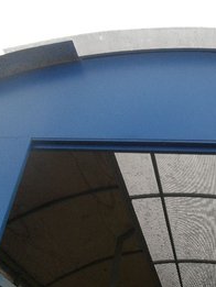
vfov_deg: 40.4
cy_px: 144
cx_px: 166
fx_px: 391
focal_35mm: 47
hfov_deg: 30.3
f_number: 3.2
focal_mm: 6.3
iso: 100
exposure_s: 1/90
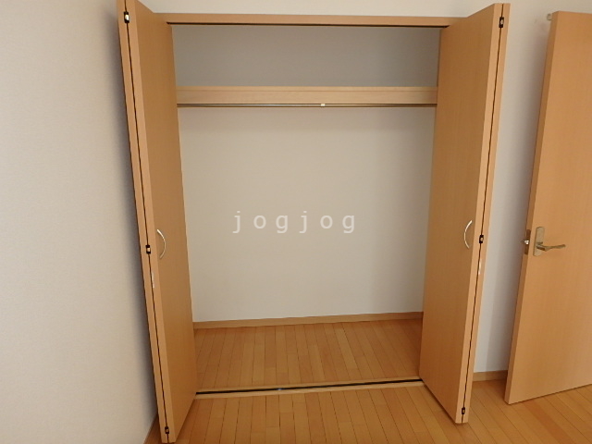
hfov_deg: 79.0
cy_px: 222
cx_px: 296
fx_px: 359
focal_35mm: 21
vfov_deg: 63.4
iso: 160
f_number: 3.5
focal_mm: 3.7
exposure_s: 1/60
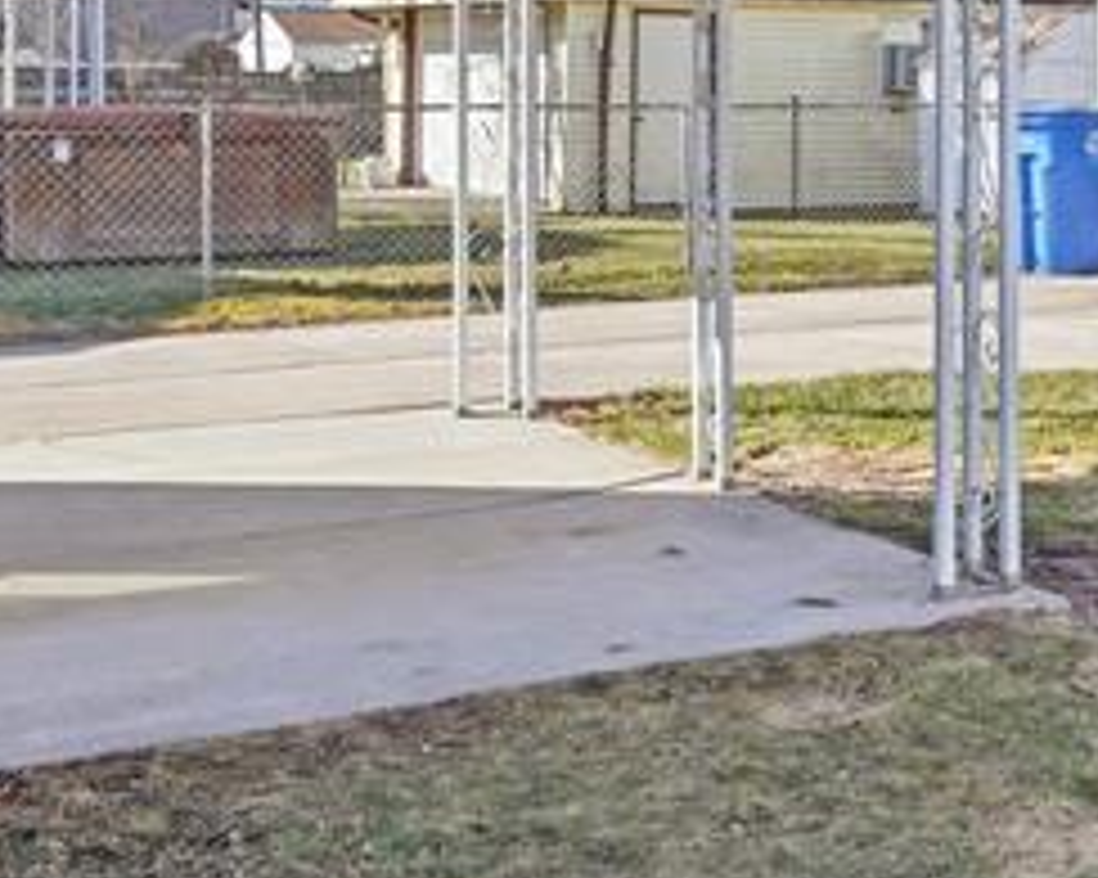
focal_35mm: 63
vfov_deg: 23.6
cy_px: 108
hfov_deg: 24.5
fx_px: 2046
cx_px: 1575
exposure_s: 1/800
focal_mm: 16
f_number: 8
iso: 400
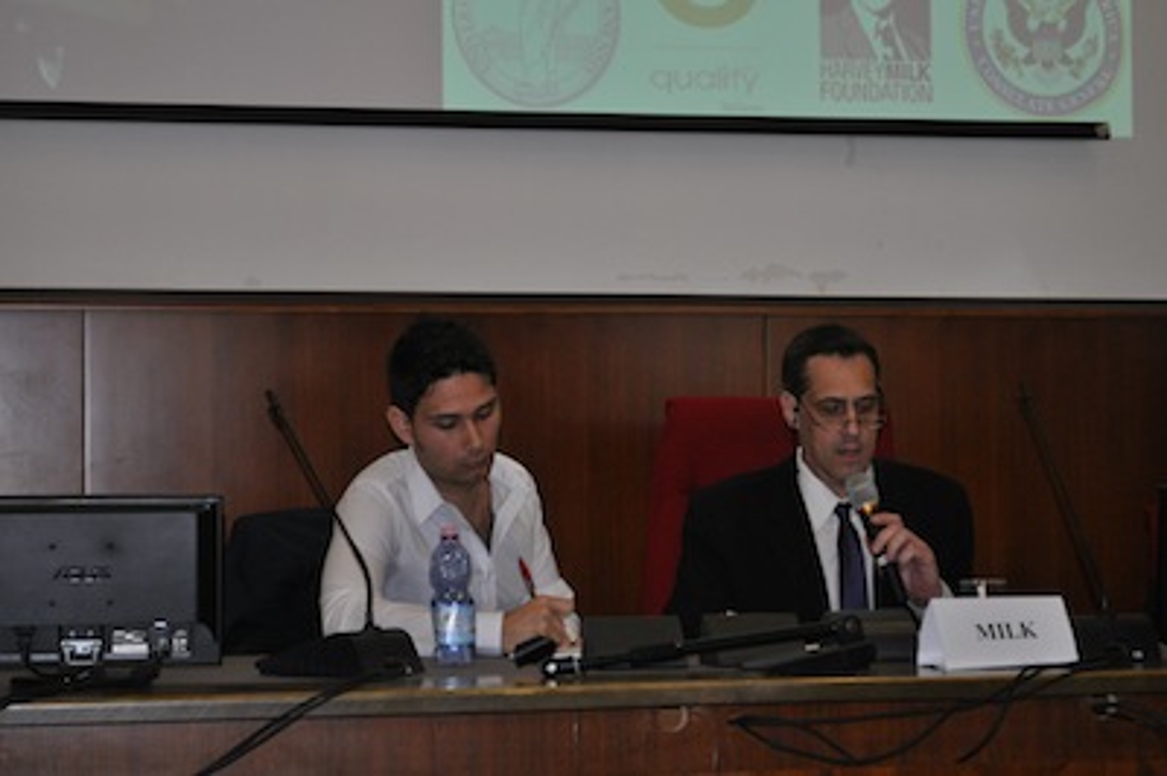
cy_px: 388
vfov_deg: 16.5
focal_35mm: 82
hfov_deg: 24.6
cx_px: 584
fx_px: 2672
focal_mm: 55
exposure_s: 1/60
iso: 800
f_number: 5.6
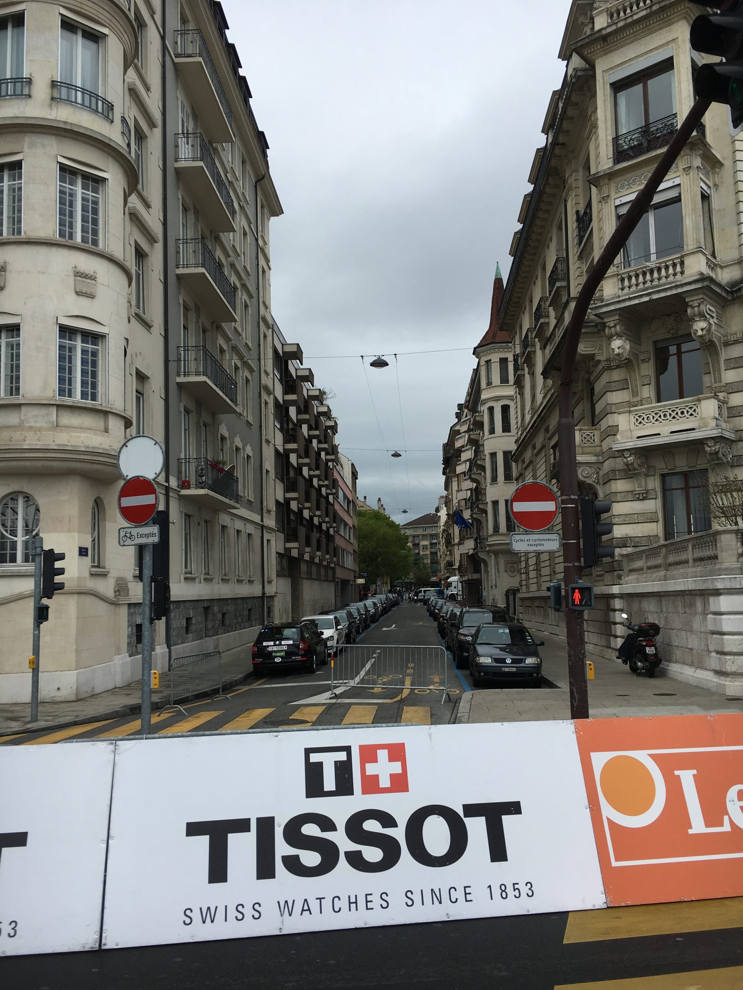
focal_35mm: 29
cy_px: 495
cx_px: 372
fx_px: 830
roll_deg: +2.0
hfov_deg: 48.2
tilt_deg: +7.6
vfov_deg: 61.7
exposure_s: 1/1326
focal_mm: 4.15
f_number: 2.2
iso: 25
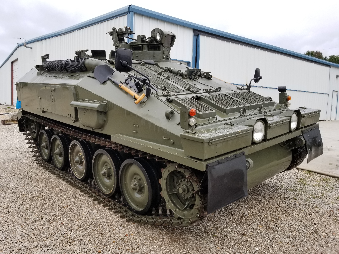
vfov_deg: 53.1
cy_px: 127
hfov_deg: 67.3
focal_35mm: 26
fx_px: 255
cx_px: 170
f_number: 1.7
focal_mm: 4.25
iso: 50
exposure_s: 1/350
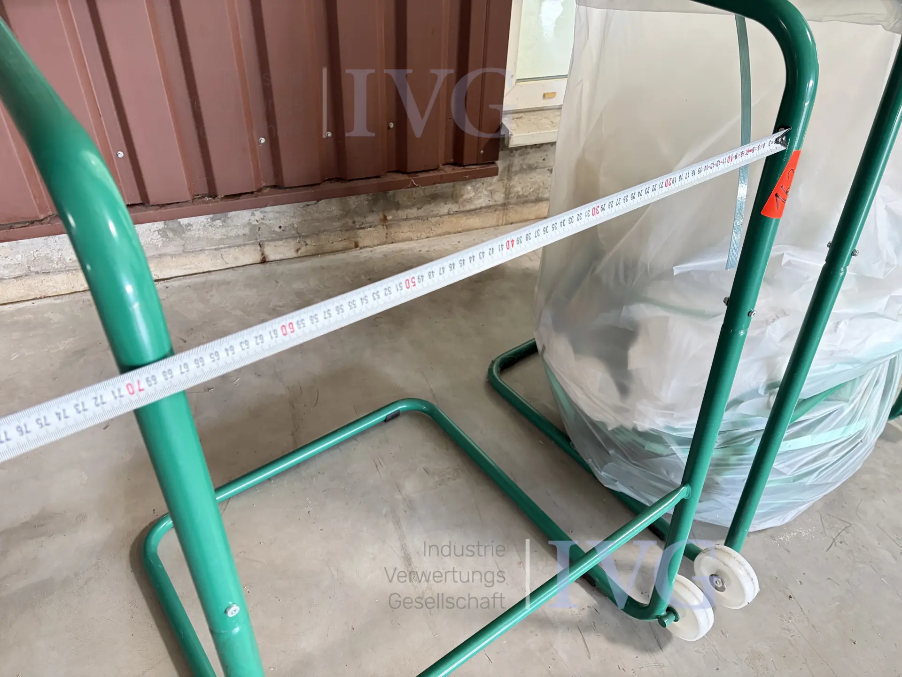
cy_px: 338
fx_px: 677
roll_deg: -2.5
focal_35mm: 26
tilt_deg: -39.5
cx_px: 451
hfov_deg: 67.3
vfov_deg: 53.1
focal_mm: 5.96
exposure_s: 1/60
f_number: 1.6
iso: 320
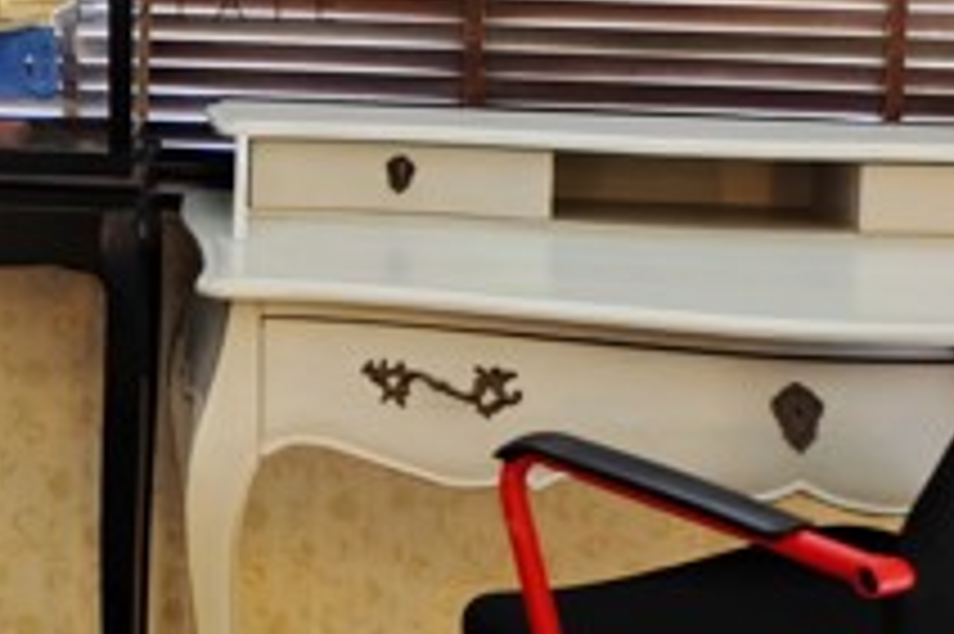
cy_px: -49
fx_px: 1801
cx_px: -36
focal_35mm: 68
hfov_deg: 27.7
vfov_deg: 19.2
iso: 200
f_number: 3.5
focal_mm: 16
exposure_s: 1/4
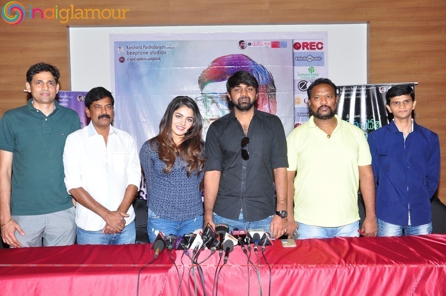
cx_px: 223
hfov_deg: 53.2
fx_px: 445
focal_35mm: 36
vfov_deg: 36.8
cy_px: 148
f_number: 5.6
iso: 500
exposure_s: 1/125
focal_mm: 24
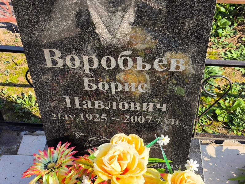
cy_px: 92
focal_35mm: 50
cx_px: 122
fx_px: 354
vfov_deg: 29.1
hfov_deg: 38.2
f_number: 1.7
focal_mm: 4.71
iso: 50
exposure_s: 1/1118
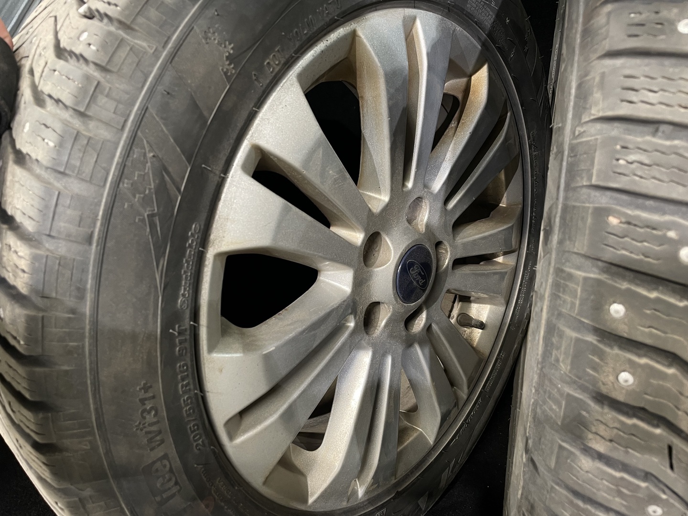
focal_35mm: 26
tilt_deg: -45.2
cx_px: 344
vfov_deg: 53.1
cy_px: 258
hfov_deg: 67.3
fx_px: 517
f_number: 1.6
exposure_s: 1/50
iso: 125
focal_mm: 4.2
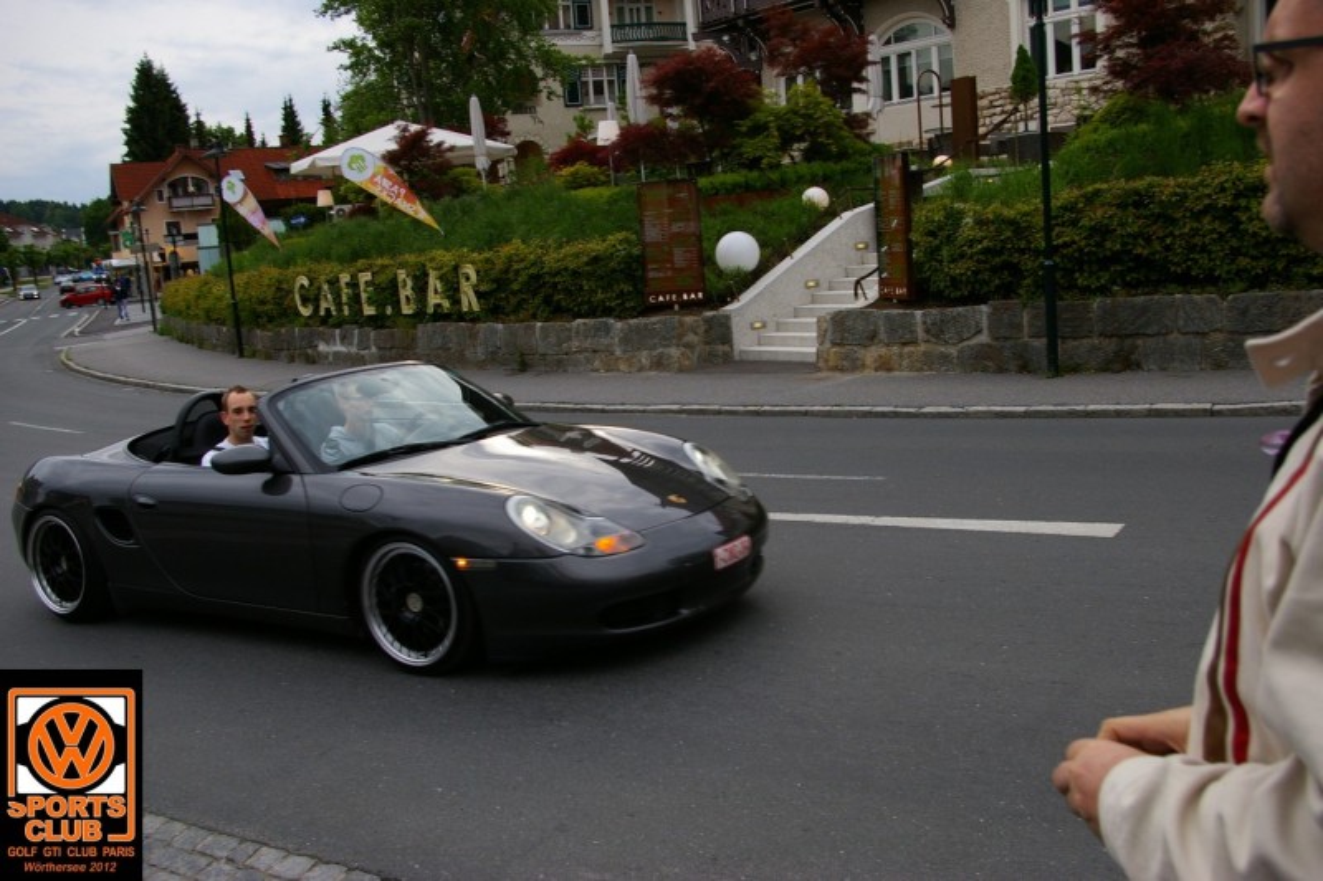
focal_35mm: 34
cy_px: 440
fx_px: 1268
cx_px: 662
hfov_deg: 55.1
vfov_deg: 38.3
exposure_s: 1/180
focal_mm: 23
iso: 200
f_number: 6.7
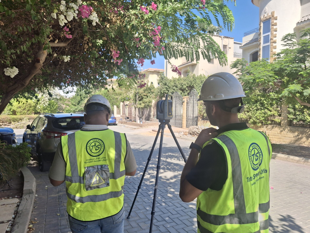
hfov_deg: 69.4
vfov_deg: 54.9
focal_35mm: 25
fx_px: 224
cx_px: 155
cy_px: 116
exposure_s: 1/454
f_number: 1.8
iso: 25
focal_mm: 4.69
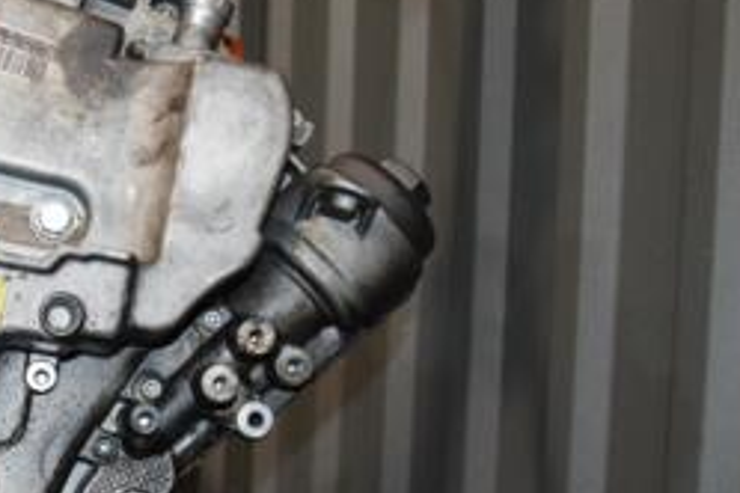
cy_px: 478
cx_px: -101
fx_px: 1336
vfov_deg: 20.3
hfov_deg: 27.9
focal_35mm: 65
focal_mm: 18
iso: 800
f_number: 5
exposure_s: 1/60
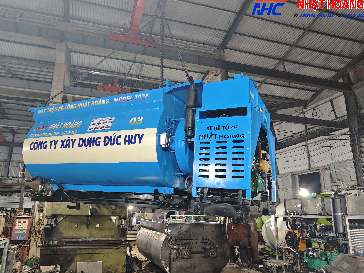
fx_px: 263
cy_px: 138
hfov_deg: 69.4
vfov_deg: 54.9
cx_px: 177
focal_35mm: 25
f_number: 1.42
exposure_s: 1/50
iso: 640
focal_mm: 6.68
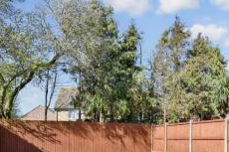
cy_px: 136
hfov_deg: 59.3
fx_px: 197
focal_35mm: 31
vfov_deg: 39.4
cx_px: 147
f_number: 8
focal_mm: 10
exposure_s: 1/1250
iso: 1250
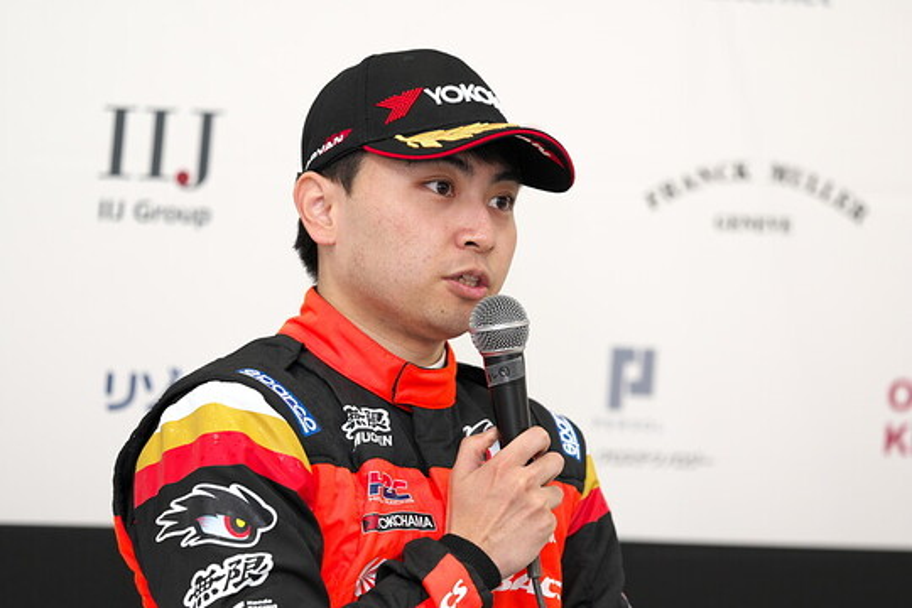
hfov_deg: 8.3
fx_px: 6270
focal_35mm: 248
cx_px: 456
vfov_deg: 5.6
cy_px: 304
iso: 360
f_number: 2.8
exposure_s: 1/200
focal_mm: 165
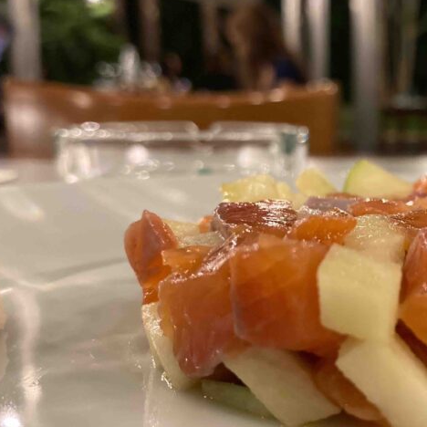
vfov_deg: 37.5
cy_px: 193
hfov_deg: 35.5
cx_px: 377
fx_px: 628
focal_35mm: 45
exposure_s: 1/30
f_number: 1.8
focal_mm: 3.99
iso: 500
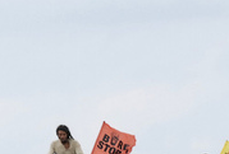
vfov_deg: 1.5
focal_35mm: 956
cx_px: -10
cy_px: 186
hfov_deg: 2.1
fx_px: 6107
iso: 400
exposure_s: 1/500
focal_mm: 160
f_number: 8
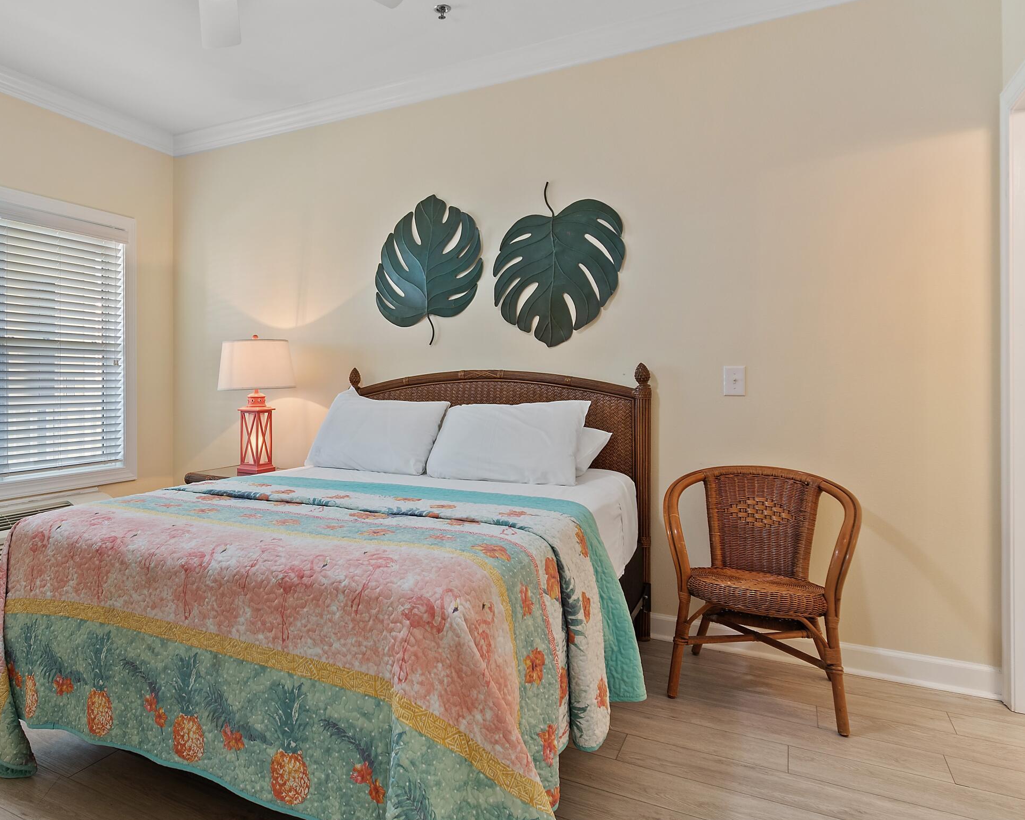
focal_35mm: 22
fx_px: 667
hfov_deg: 73.3
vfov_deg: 63.0
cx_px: 364
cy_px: 379
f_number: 4.5
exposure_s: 1/2
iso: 100
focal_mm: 10
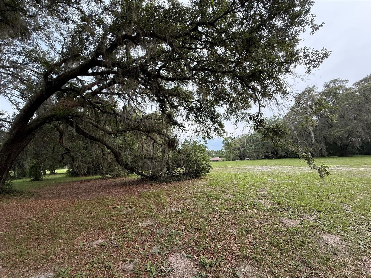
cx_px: 186
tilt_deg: +8.3
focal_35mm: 14
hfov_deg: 102.1
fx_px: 150
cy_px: 139
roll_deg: +2.1
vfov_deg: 85.7
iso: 64
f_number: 2.2
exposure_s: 1/256
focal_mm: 2.22
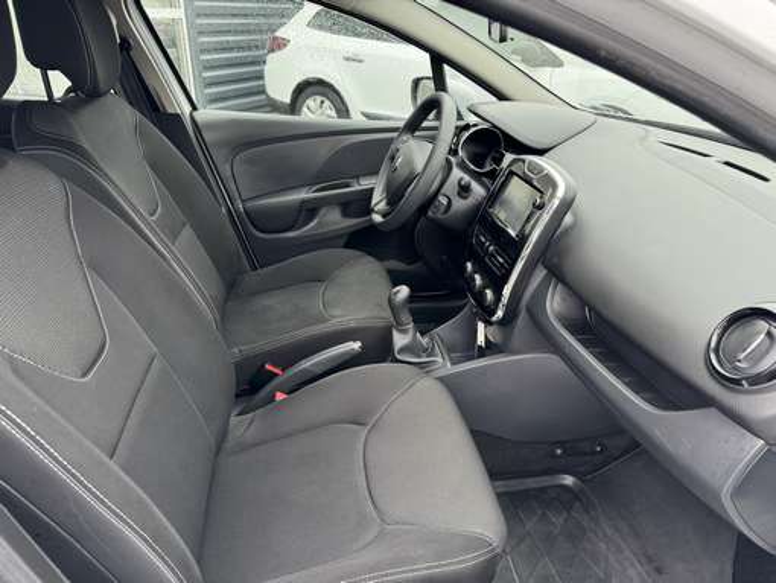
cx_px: 388
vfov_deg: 56.9
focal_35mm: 24
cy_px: 292
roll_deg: -1.4
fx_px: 538
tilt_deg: -27.7
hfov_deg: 71.6
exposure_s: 1/121
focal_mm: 6.86
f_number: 1.78
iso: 200
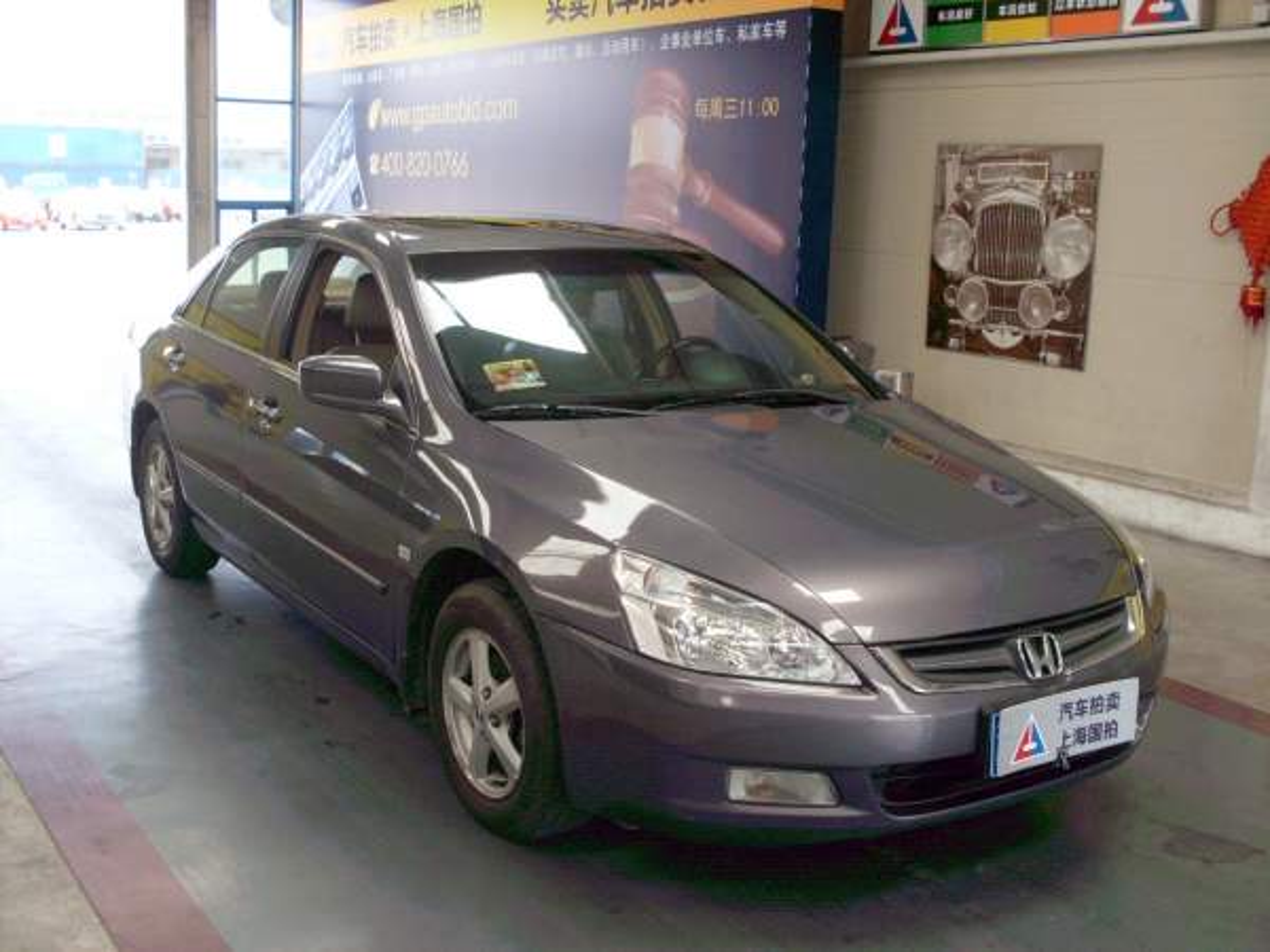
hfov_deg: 49.0
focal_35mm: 38
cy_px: 476
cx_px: 635
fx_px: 1394
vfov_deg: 37.7
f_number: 2.8
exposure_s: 1/125
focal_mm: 6.3
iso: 80
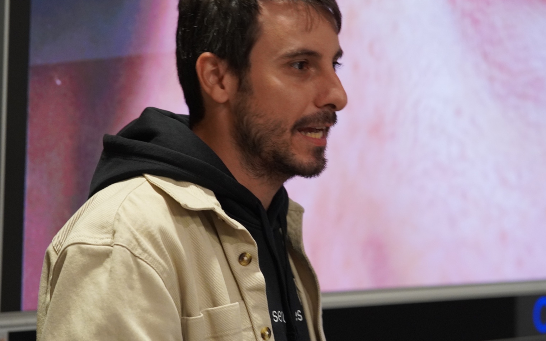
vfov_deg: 10.9
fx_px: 1793
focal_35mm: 121
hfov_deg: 17.3
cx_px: 283
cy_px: 163
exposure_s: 1/160
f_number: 4
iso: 3200
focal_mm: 75
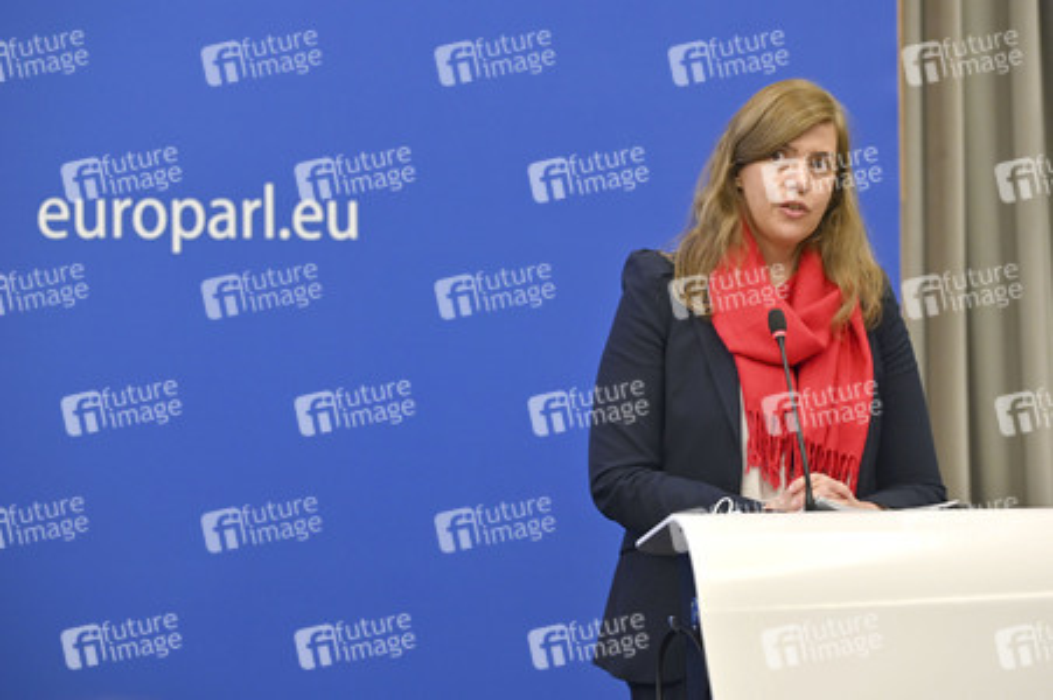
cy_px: 350
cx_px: 526
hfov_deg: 19.5
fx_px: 3069
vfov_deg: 13.0
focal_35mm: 105
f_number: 2.8
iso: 800
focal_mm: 105
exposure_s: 1/250
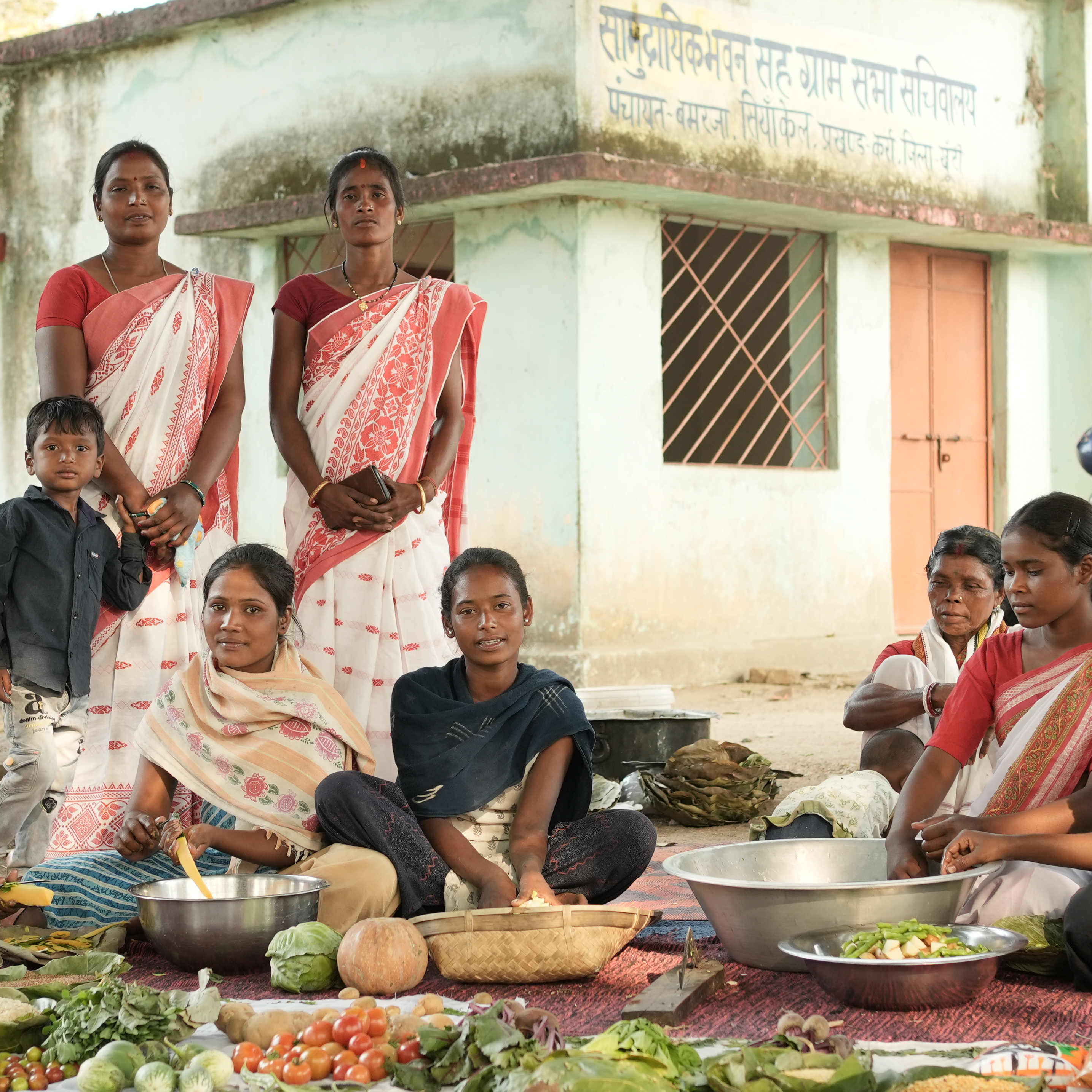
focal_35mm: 71
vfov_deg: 24.3
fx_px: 2534
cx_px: 557
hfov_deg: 24.3
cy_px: 514
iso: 500
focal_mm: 35
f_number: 3.2
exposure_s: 1/160
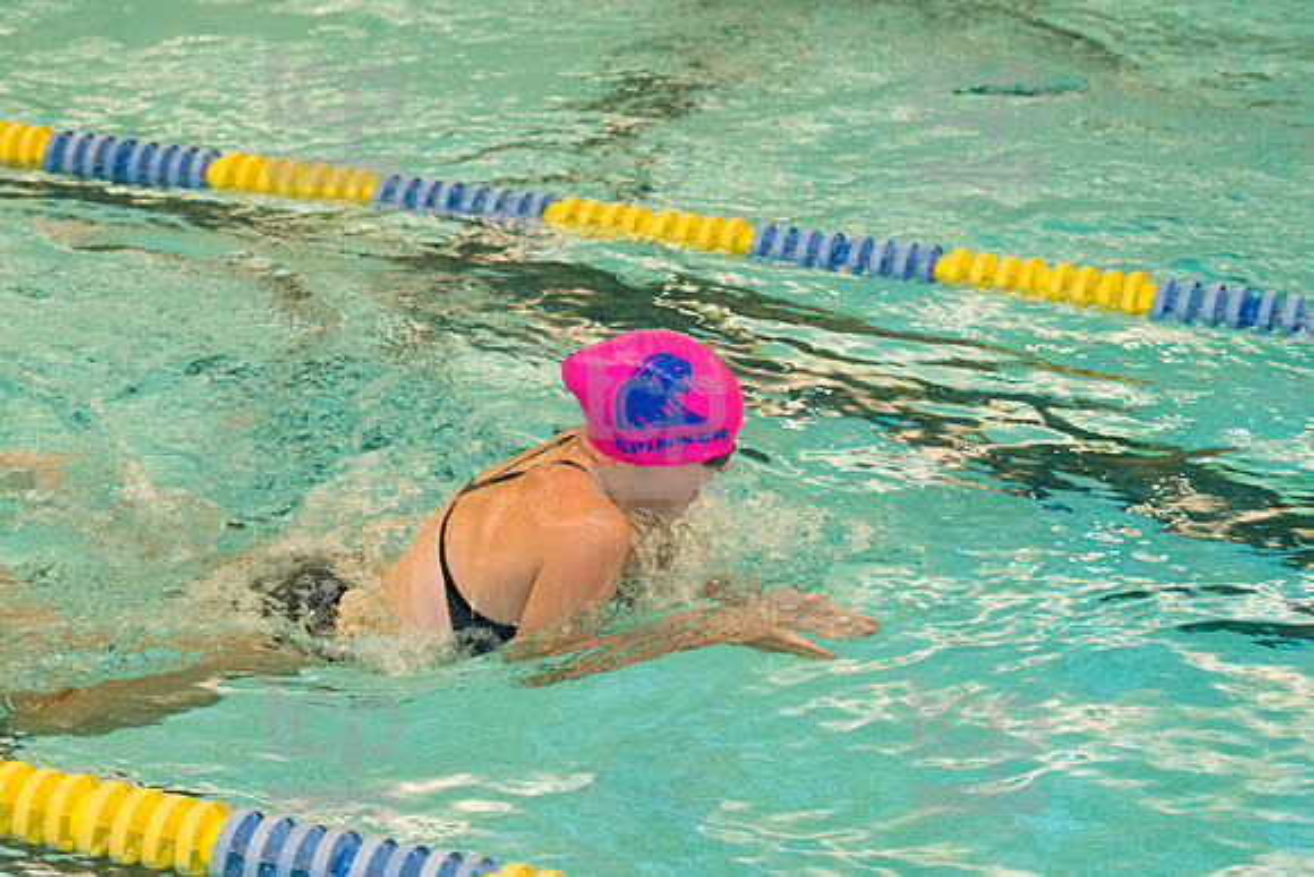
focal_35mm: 95
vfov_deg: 14.4
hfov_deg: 21.5
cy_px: 438
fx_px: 3468
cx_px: 657
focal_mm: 95
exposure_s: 1/250
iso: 3200
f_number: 5.6
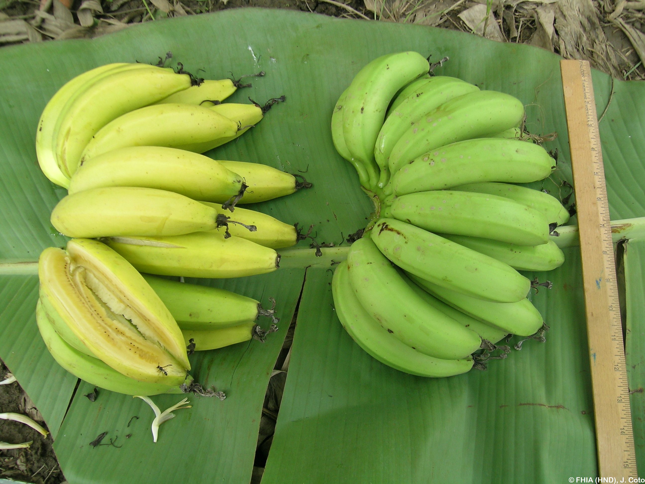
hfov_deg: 63.4
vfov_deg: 49.7
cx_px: 322
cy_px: 242
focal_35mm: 28
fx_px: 522
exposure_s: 1/92.5
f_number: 3.5
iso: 50
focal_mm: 5.8
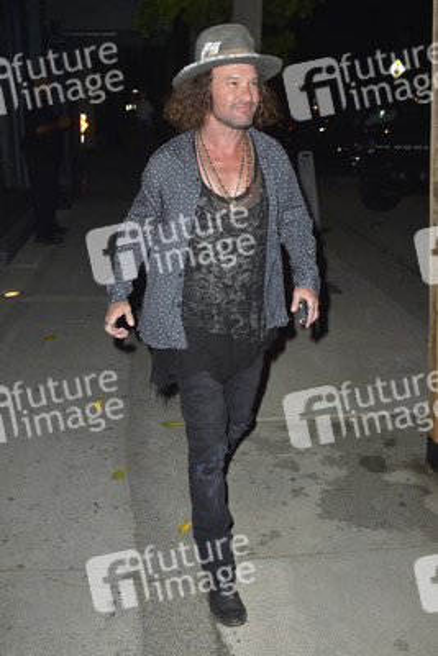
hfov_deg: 38.9
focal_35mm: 34
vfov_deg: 55.8
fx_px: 620
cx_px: 219
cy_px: 328
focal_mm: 34
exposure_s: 1/250
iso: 500
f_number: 6.3
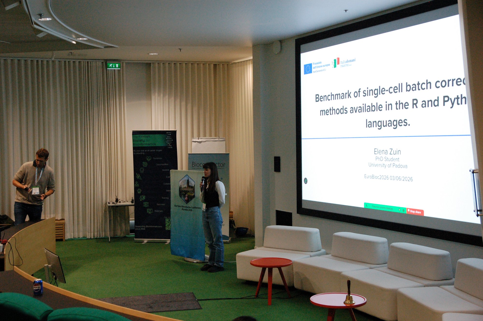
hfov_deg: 41.1
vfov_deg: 28.0
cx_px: 242
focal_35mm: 48
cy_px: 160
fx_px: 643
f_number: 5
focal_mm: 32
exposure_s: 1/125
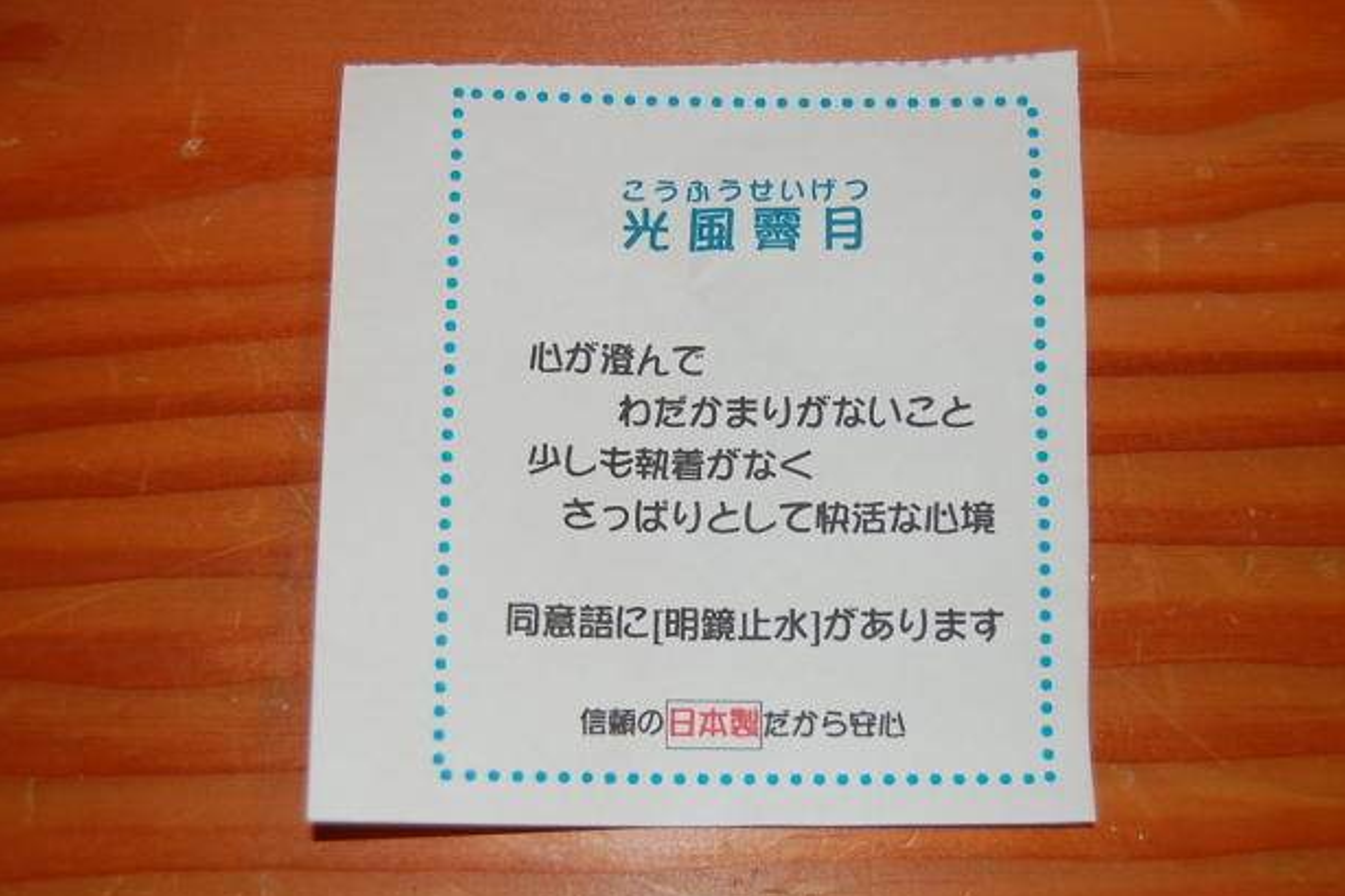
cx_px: 679
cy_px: 463
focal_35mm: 50
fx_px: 1867
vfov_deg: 27.0
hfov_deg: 39.6
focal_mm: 32
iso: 220
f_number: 4.5
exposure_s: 1/60
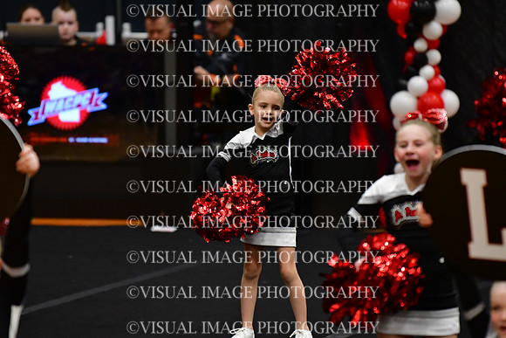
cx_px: 253
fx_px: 4217
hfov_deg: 6.9
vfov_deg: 4.6
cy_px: 169
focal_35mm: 300
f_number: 2.8
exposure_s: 1/800
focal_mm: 200
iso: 4000
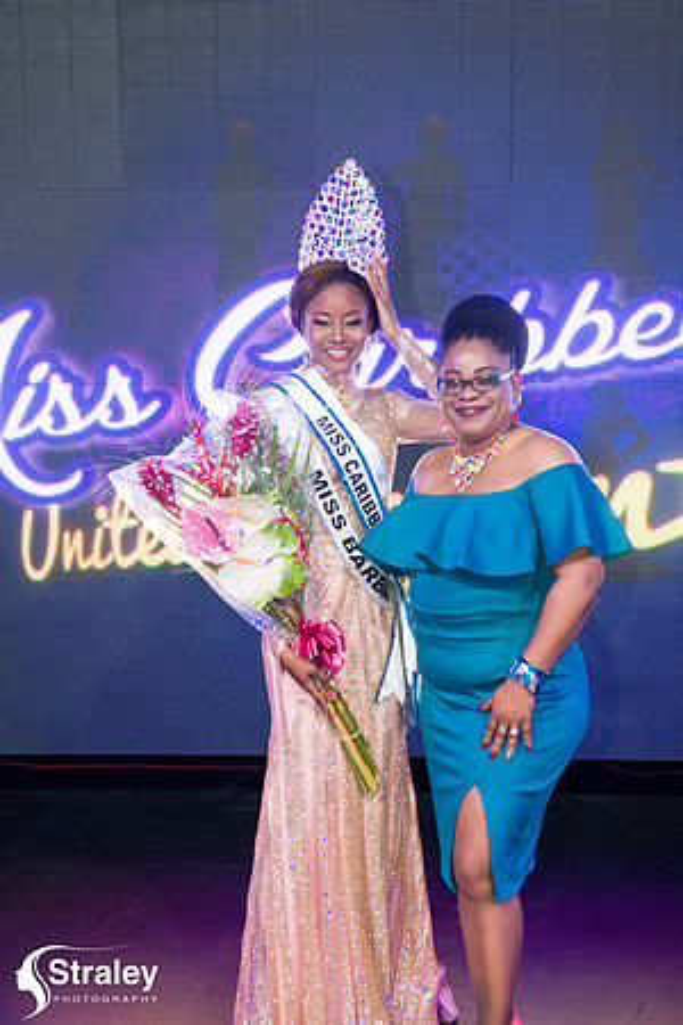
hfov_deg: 27.0
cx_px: 342
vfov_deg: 39.6
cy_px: 512
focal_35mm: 50
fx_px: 1423
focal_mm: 50
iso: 4000
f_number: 5
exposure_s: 1/160
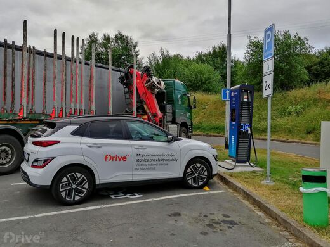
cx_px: 165
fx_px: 324
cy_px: 124
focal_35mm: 34
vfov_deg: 41.8
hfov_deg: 54.0
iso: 50
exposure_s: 1/50
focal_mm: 5.3
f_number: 1.8
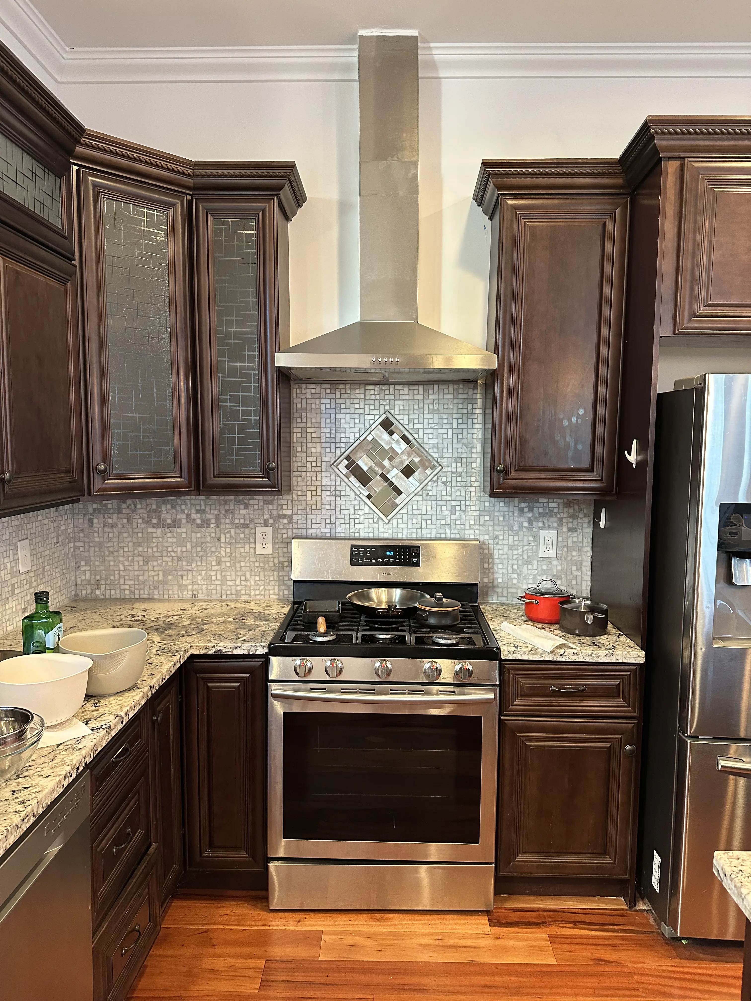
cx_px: 376
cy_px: 500
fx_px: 694
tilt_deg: -4.5
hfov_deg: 56.8
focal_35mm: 24
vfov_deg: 71.6
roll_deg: -1.0
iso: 320
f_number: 1.78
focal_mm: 6.86
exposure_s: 1/60
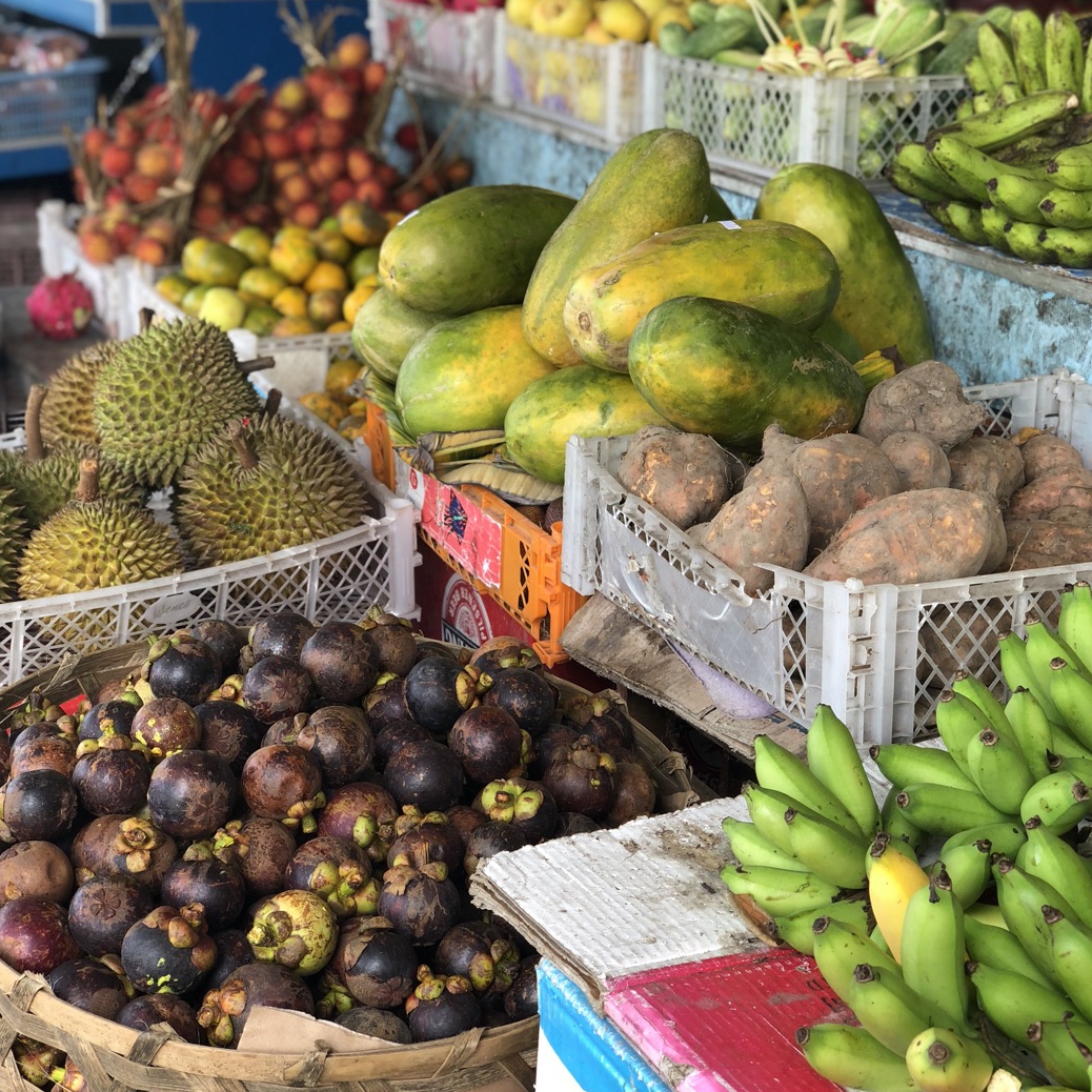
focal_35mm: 62
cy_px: 522
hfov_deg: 27.7
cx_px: 550
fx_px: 2213
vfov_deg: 27.7
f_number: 2.4
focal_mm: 6
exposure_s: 1/50
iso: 16
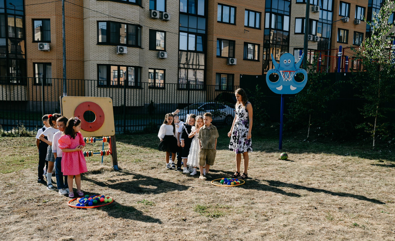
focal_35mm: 35
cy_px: 133
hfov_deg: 55.4
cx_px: 199
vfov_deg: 35.4
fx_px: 377
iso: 160
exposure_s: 1/400
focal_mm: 34
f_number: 8
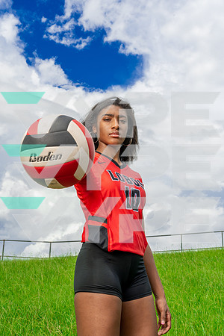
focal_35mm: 50
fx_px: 467
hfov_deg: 27.0
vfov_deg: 39.6
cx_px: 112
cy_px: 168
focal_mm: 50
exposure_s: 1/250
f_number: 13
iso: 250
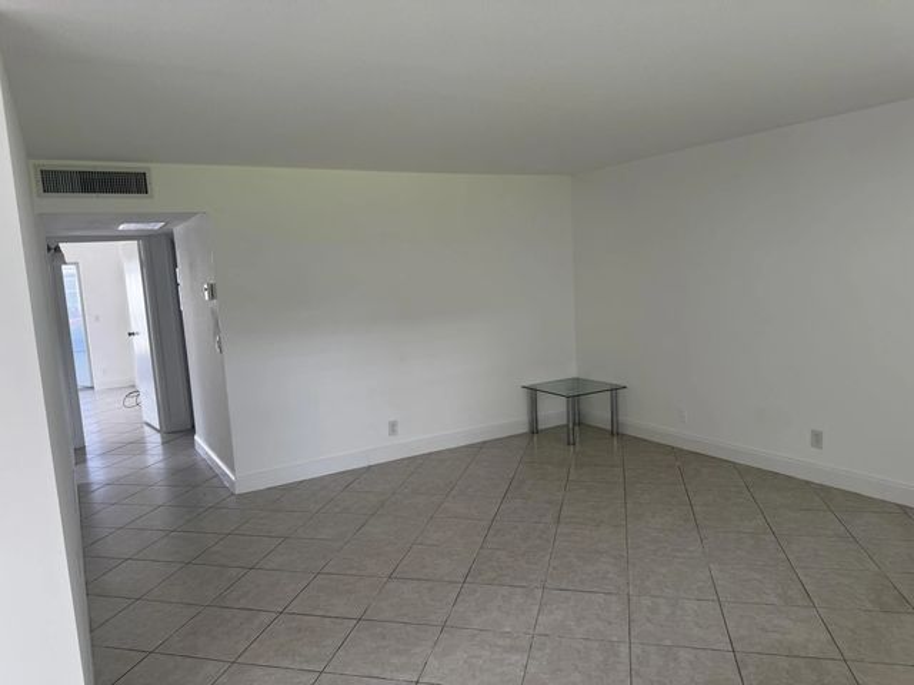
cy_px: 342
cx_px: 457
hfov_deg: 71.6
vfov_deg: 56.8
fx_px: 634
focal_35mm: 24
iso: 50
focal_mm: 6.76
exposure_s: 1/125
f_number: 1.78
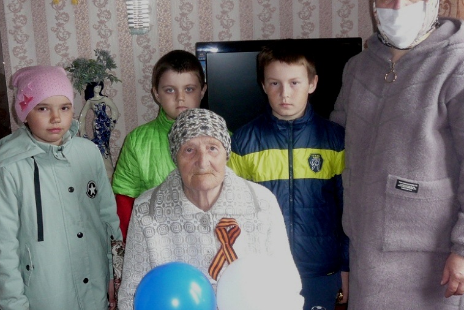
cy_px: 148
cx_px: 209
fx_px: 619
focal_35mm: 48
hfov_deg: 41.1
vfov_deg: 28.1
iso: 200
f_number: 2.8
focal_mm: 5.2
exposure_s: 1/30
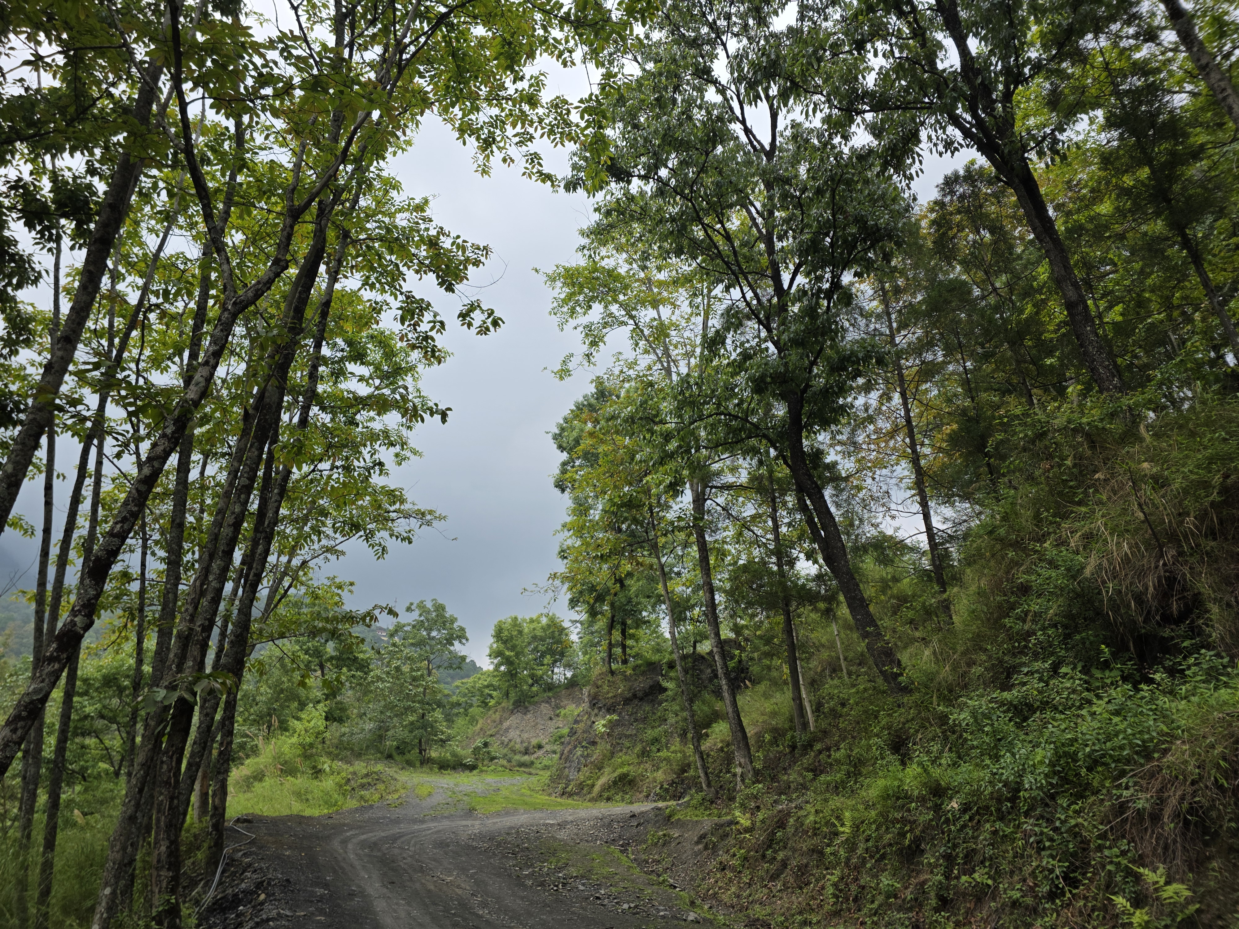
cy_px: 464
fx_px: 823
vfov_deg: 58.9
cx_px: 620
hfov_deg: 73.9
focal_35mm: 23
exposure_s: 1/5608
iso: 80
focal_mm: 6.3
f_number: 1.7
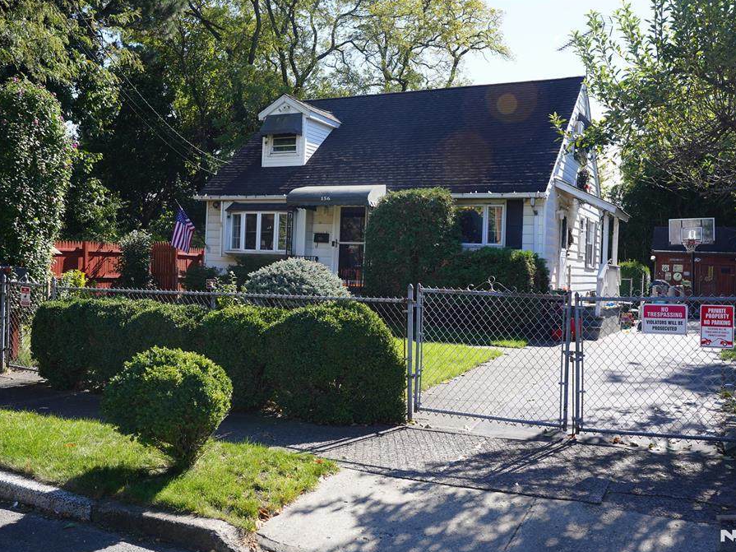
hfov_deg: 55.3
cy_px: 275
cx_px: 379
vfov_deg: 42.9
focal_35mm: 33
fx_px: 702
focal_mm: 20
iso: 100
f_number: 5
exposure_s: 1/200
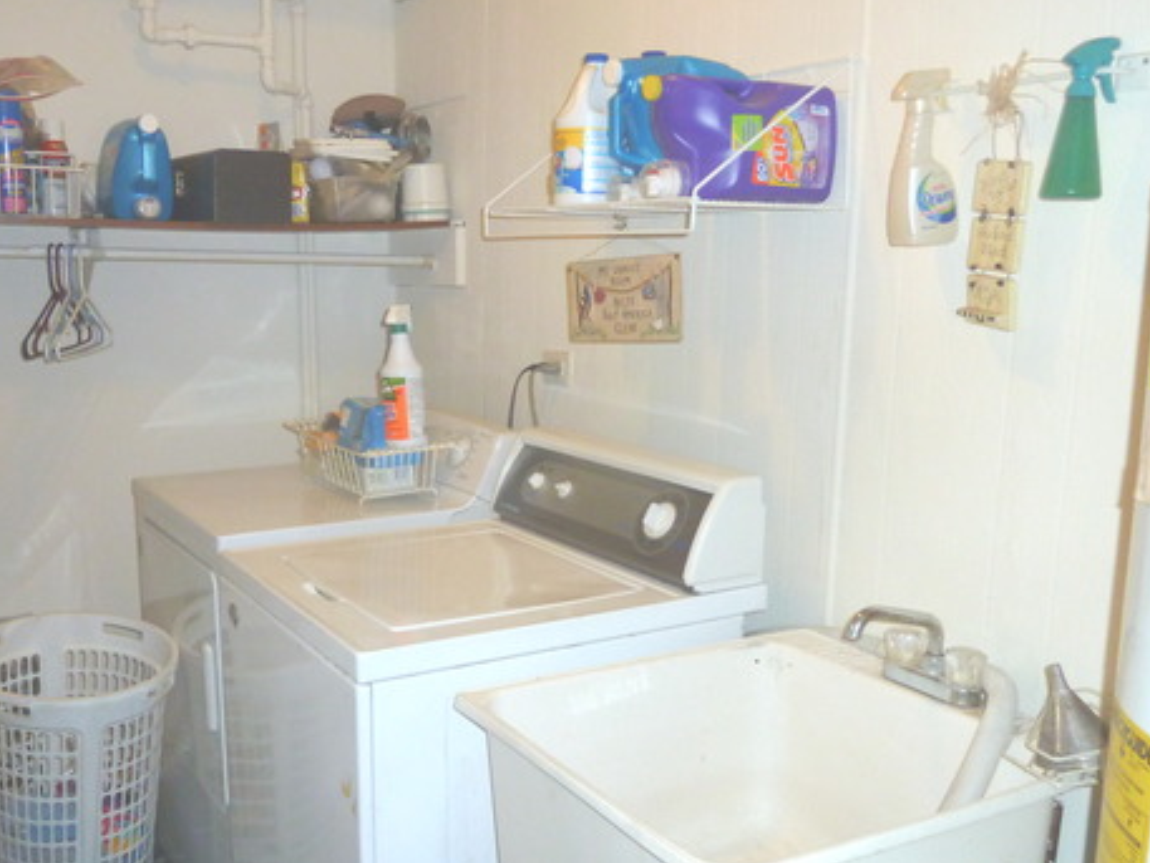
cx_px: 516
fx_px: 1163
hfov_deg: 52.5
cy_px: 496
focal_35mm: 35
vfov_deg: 40.6
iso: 200
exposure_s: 1/30
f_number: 3.3
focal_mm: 4.1
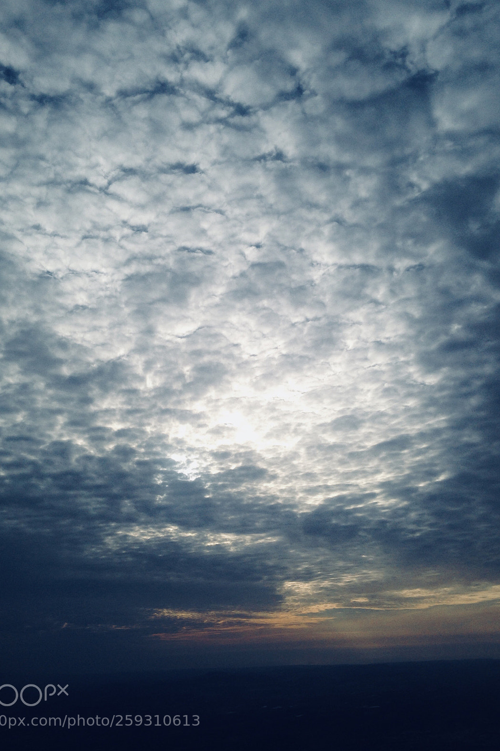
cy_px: 375
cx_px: 237
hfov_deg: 37.8
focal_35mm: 35
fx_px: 729
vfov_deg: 54.4
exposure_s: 1/3876
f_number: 2.4
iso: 50
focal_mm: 4.12
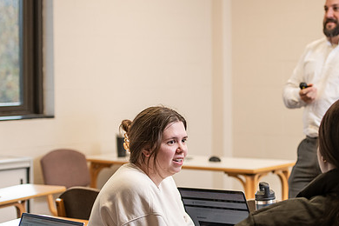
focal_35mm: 104
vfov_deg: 13.2
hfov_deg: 19.6
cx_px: 206
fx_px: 979
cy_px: 120
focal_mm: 70
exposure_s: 1/200
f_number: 3.2
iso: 1000
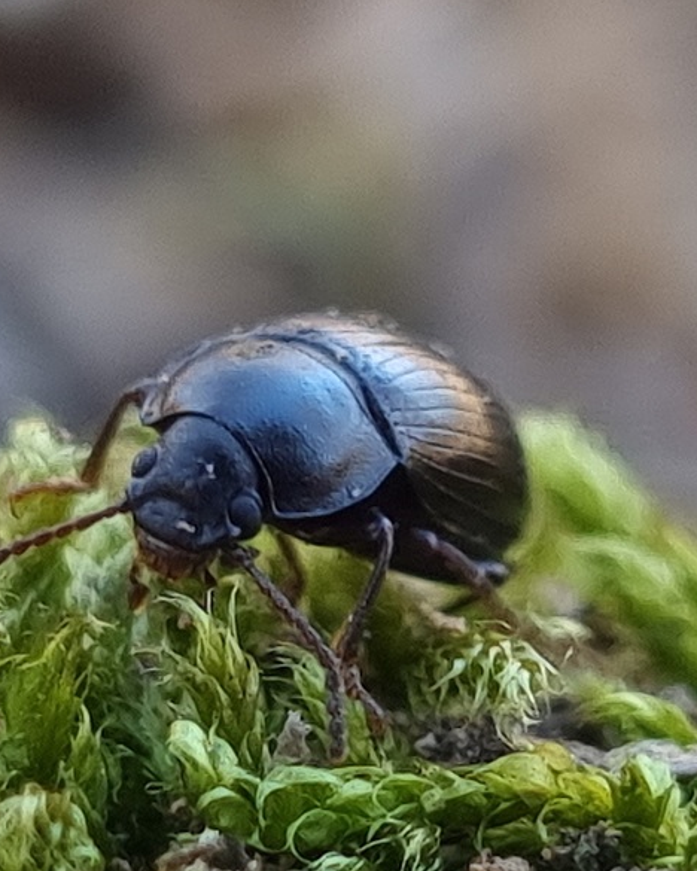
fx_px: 954
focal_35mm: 37
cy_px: 459
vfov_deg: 49.1
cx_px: 261
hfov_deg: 39.9
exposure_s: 1/100
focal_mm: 5.4
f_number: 1.8
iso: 64
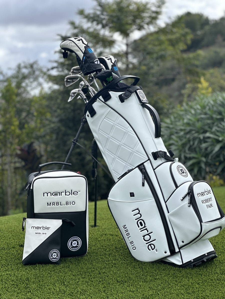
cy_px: 150
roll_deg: +1.3
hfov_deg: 19.1
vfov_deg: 25.3
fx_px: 667
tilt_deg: -2.1
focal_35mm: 77
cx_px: 112
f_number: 2.8
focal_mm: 9
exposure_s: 1/388
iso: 32
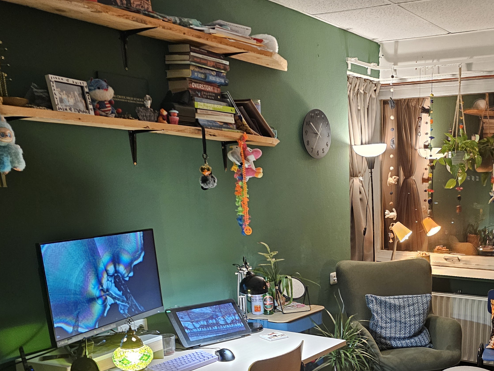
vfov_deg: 33.8
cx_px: 399
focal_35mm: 41
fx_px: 585
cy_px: 310
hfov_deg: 43.5
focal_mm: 6.3
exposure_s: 1/50
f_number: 1.7
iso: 800
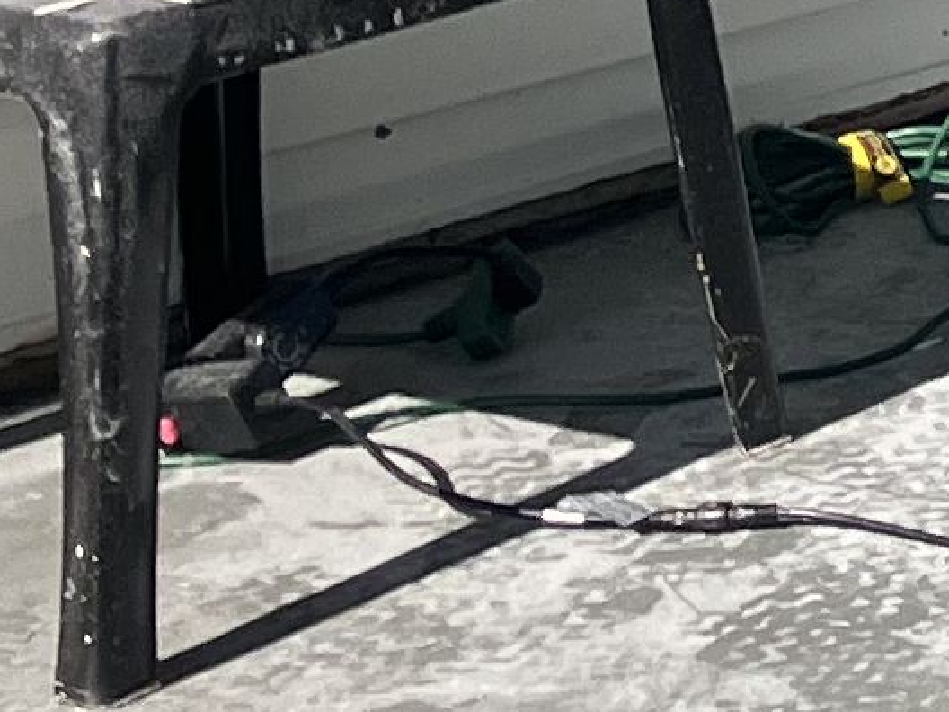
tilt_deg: -2.5
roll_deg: -0.2
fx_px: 5867
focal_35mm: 214
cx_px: 2802
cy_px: -1077
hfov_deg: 8.0
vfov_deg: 6.6
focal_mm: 3.99
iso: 32
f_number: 1.8
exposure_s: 1/1869
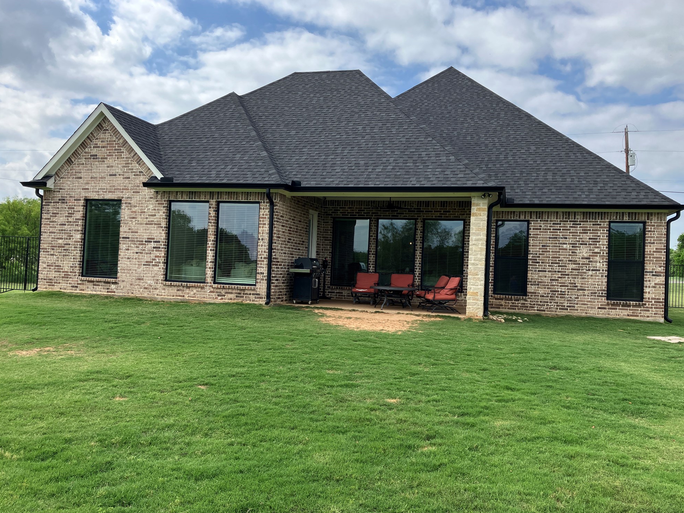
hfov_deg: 61.6
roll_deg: -1.7
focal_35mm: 29
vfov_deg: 48.2
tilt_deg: +2.1
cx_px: 352
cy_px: 253
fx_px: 573
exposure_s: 1/1104
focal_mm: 3.99
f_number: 1.8
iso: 32
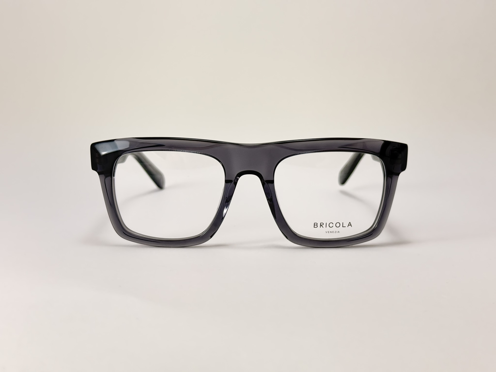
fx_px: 688
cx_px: 248
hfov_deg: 39.7
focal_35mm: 48
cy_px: 186
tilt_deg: -7.1
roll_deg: -0.6
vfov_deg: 30.3
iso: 50
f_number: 1.78
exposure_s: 1/100
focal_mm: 6.76
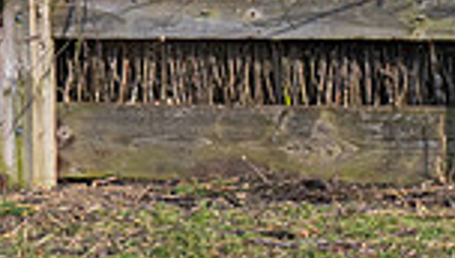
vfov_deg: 2.1
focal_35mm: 588
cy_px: -428
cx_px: 379
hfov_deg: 3.7
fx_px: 7104
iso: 250
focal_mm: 70
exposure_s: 1/1600
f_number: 4
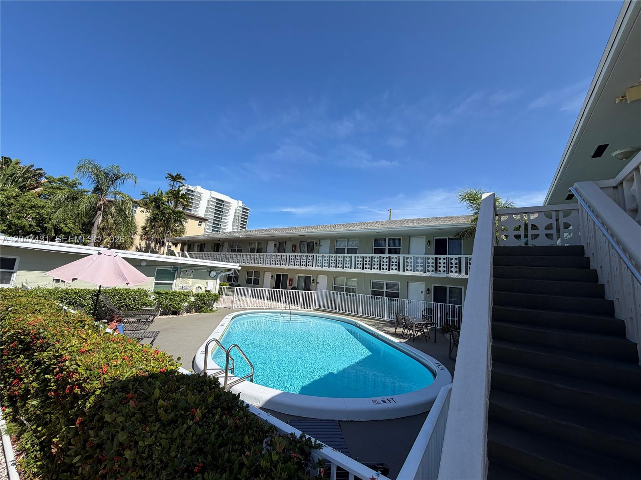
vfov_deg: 85.7
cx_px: 320
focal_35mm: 14
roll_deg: -3.0
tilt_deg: +6.6
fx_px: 259
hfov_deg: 102.1
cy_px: 240
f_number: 2.2
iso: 20
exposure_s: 1/770
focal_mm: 2.22
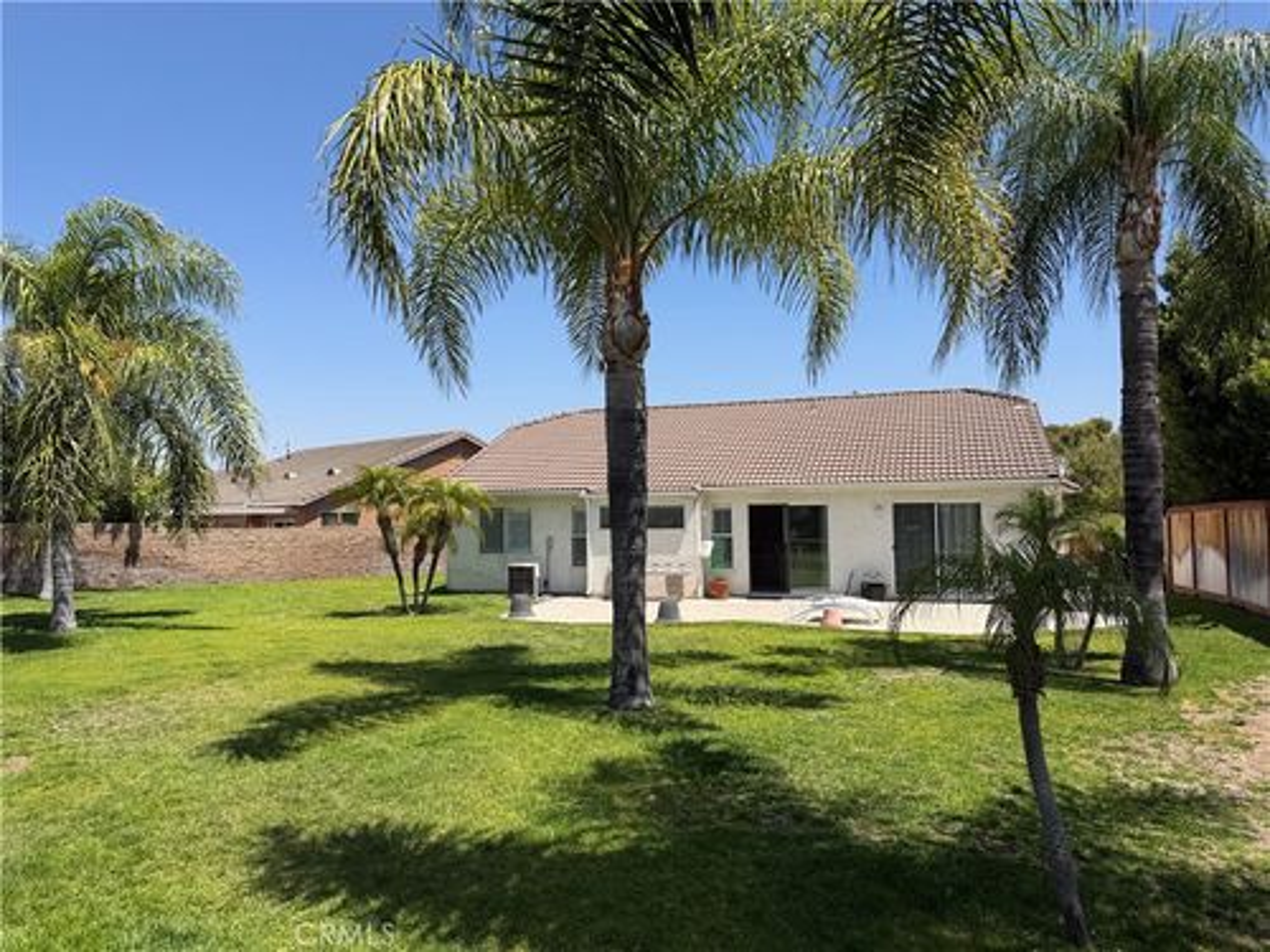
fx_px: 881
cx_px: 635
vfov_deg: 56.8
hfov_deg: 71.6
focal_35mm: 24
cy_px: 476
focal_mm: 6.76
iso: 80
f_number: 1.78
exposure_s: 1/4167
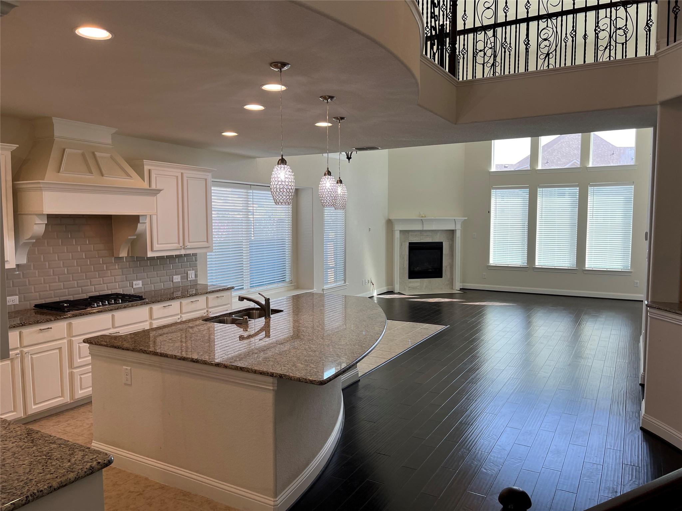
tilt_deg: -5.5
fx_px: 512
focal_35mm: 26
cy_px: 256
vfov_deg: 53.1
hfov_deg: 67.3
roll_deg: +0.7
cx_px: 341
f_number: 1.6
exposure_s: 1/164
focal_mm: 5.1
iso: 50
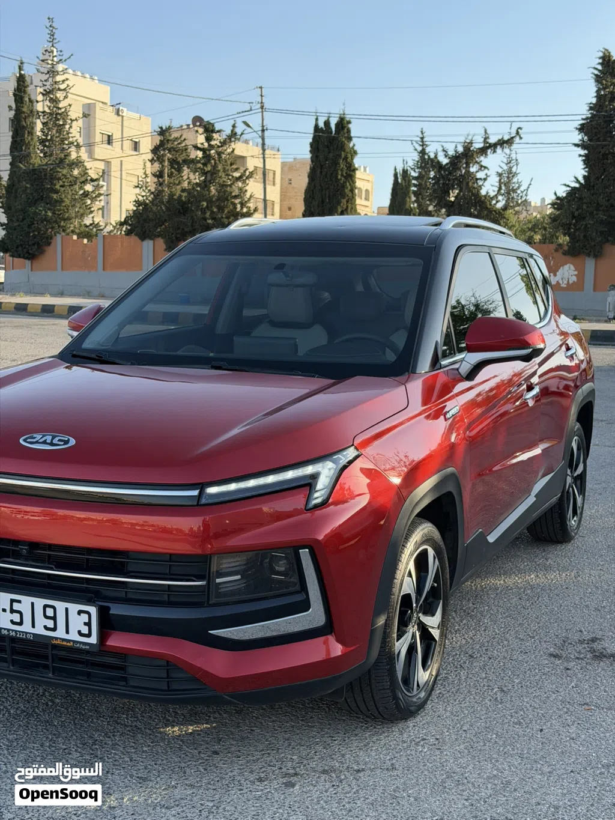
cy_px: 410
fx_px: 1137
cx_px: 308
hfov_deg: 30.3
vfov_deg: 39.7
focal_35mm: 48
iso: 80
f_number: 1.78
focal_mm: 6.76
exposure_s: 1/1575
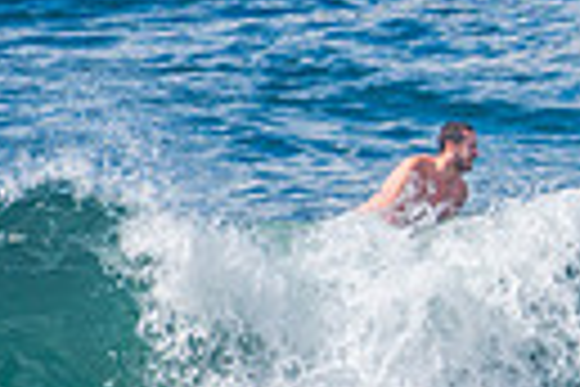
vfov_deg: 0.6
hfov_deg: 0.9
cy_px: 358
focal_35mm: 2251
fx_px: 36263
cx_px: 1241
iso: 180
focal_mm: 500
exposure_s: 1/2000
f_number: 5.6
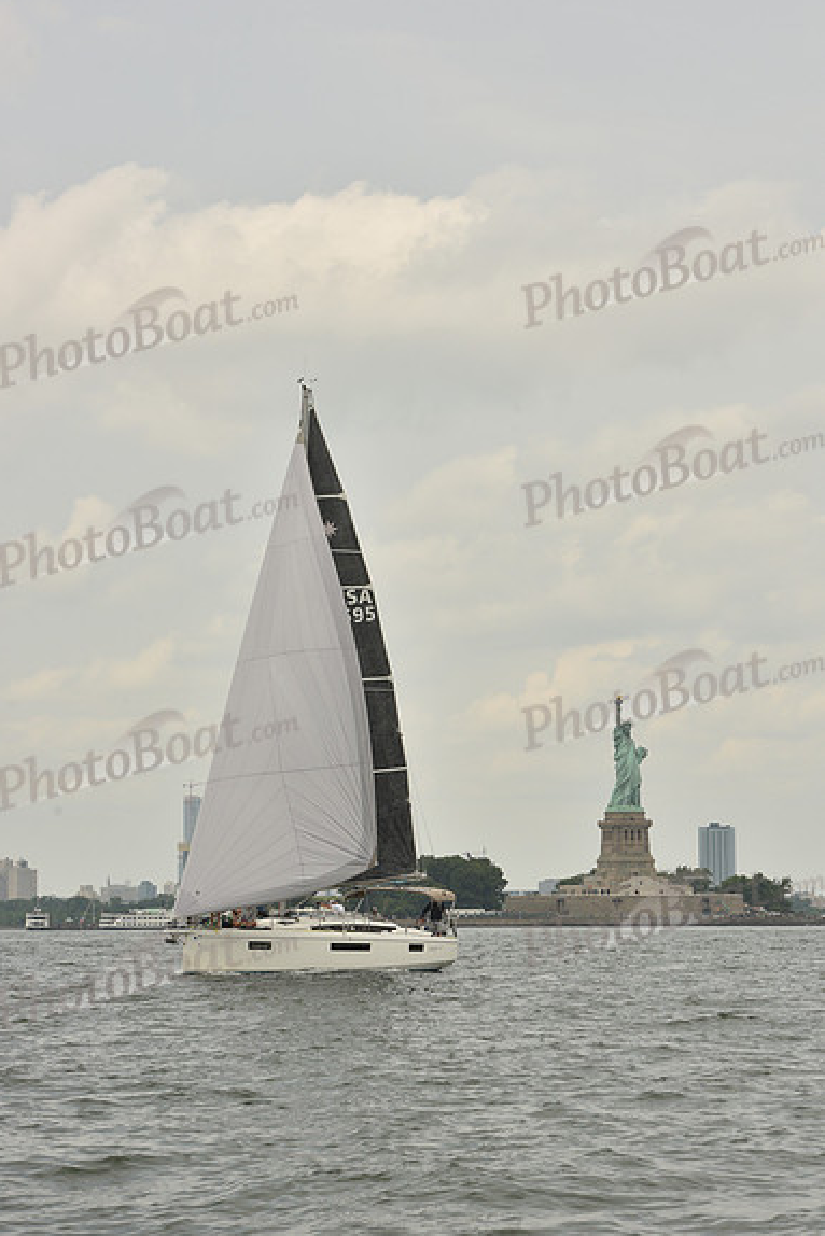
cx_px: 410
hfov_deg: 13.8
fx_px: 3401
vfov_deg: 20.6
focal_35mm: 99
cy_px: 614
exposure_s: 1/640
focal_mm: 98
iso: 250
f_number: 10
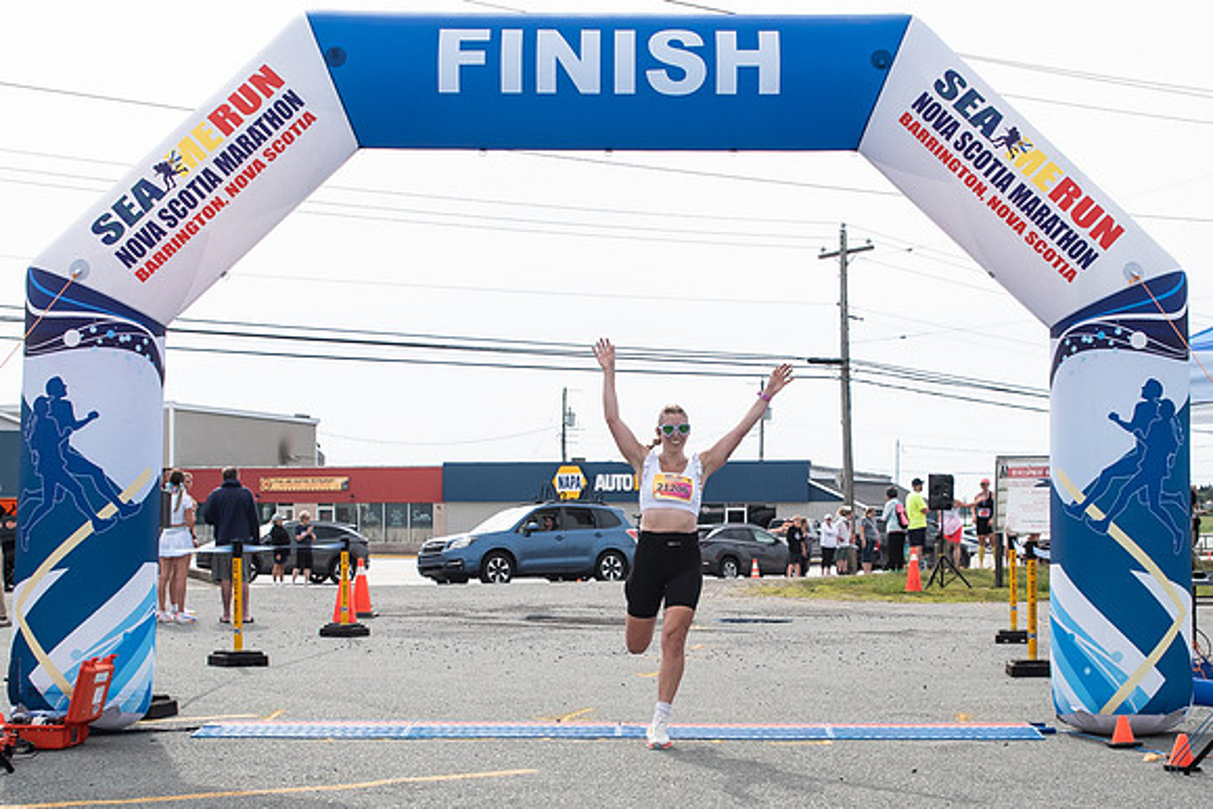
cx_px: 663
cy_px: 514
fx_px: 2069
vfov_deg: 22.1
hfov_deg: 32.7
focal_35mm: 61
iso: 800
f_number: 4
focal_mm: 31
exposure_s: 1/3200
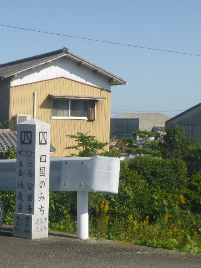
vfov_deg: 32.7
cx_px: 26
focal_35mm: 59
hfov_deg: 24.2
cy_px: 134
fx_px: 457
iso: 100
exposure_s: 1/500
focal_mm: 7.9
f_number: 4.7
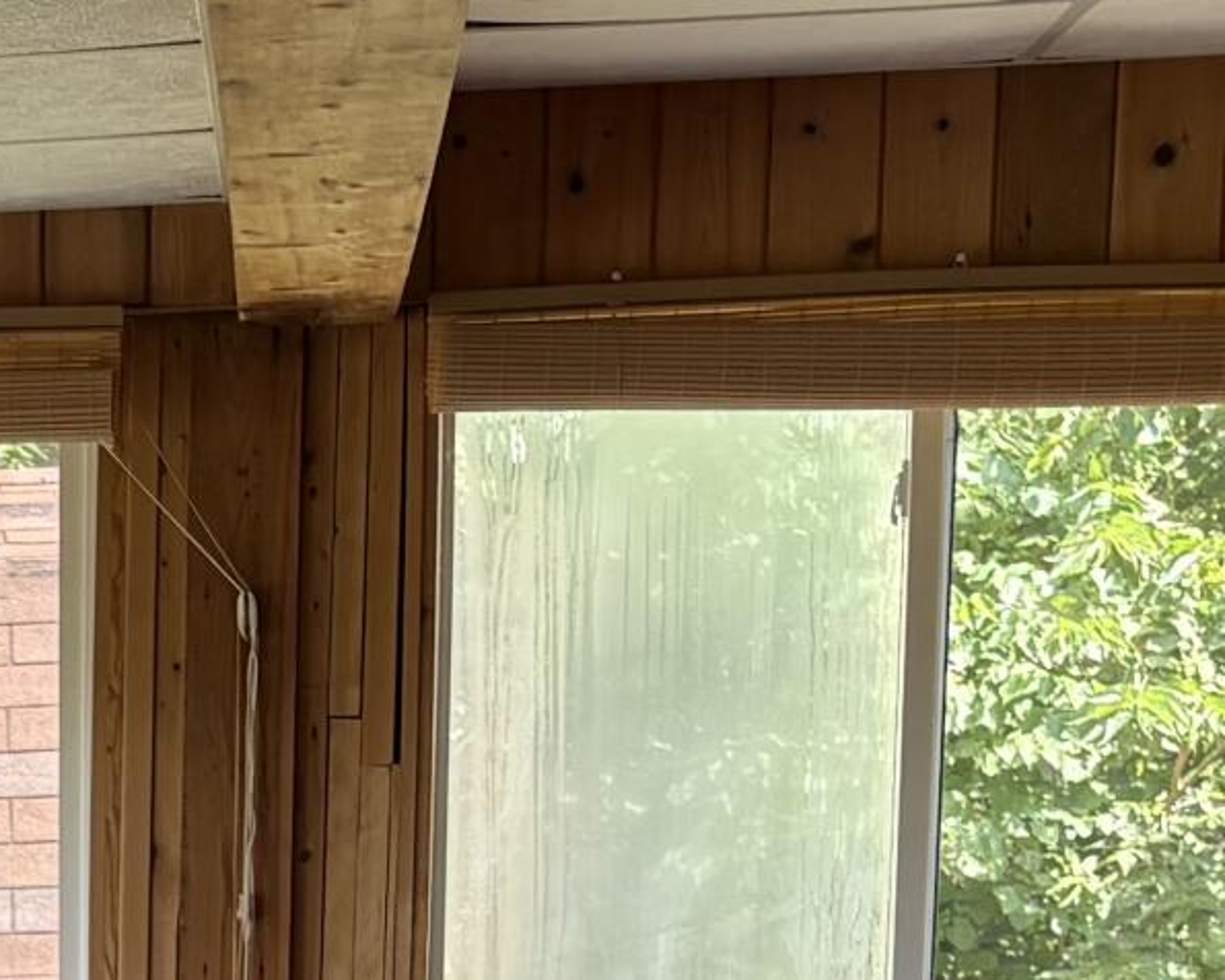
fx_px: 4641
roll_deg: +1.8
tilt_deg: -11.6
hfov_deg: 14.4
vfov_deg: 11.3
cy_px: 1742
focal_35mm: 128
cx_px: -364
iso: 50
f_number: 1.6
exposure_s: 1/121
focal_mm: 5.96
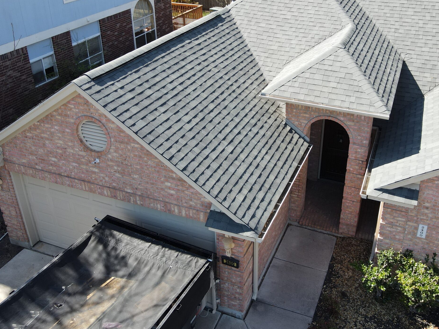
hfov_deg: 55.2
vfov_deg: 42.7
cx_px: 246
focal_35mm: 33
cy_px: 127
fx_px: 418
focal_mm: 4.5
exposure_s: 1/180
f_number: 2.8
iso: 100
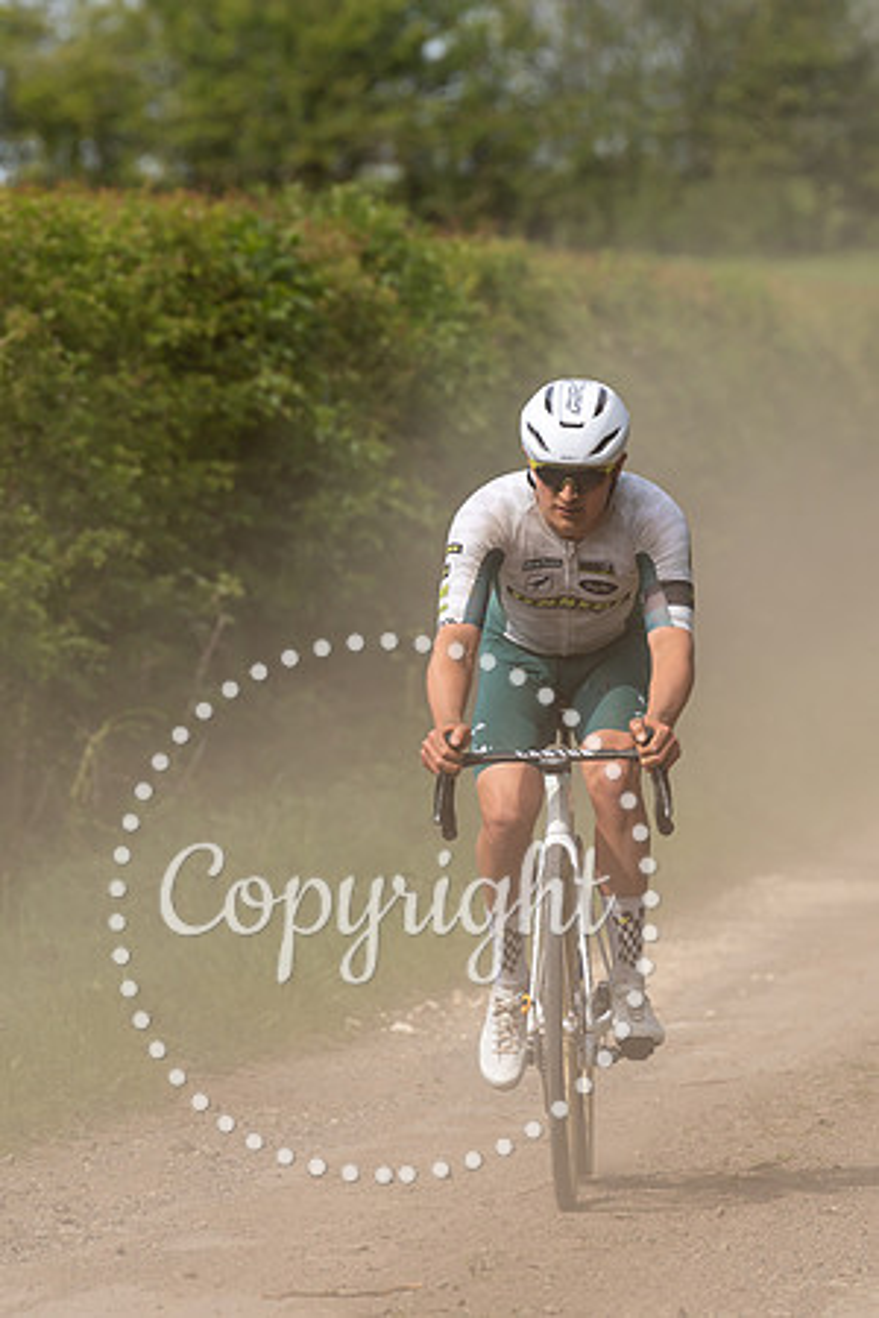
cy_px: 627
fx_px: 12729
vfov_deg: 5.9
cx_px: 457
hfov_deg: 4.0
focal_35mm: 348
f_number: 5
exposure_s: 1/1000
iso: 160
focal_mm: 200
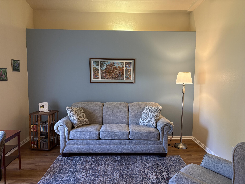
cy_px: 92
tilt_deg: -4.0
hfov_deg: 67.3
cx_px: 122
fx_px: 184
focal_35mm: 26
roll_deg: +0.4
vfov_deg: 53.1
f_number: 1.6
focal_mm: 5.96
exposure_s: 1/60
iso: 200
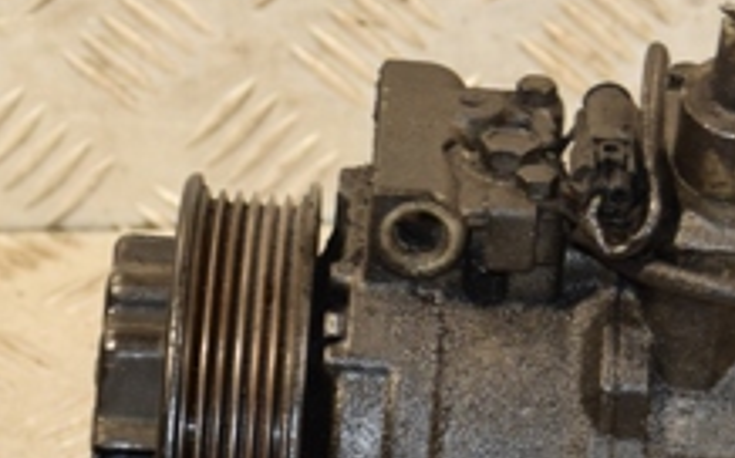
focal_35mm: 233
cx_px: 428
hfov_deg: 9.0
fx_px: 4665
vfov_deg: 5.6
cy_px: 401
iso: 800
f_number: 5
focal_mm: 52
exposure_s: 1/160
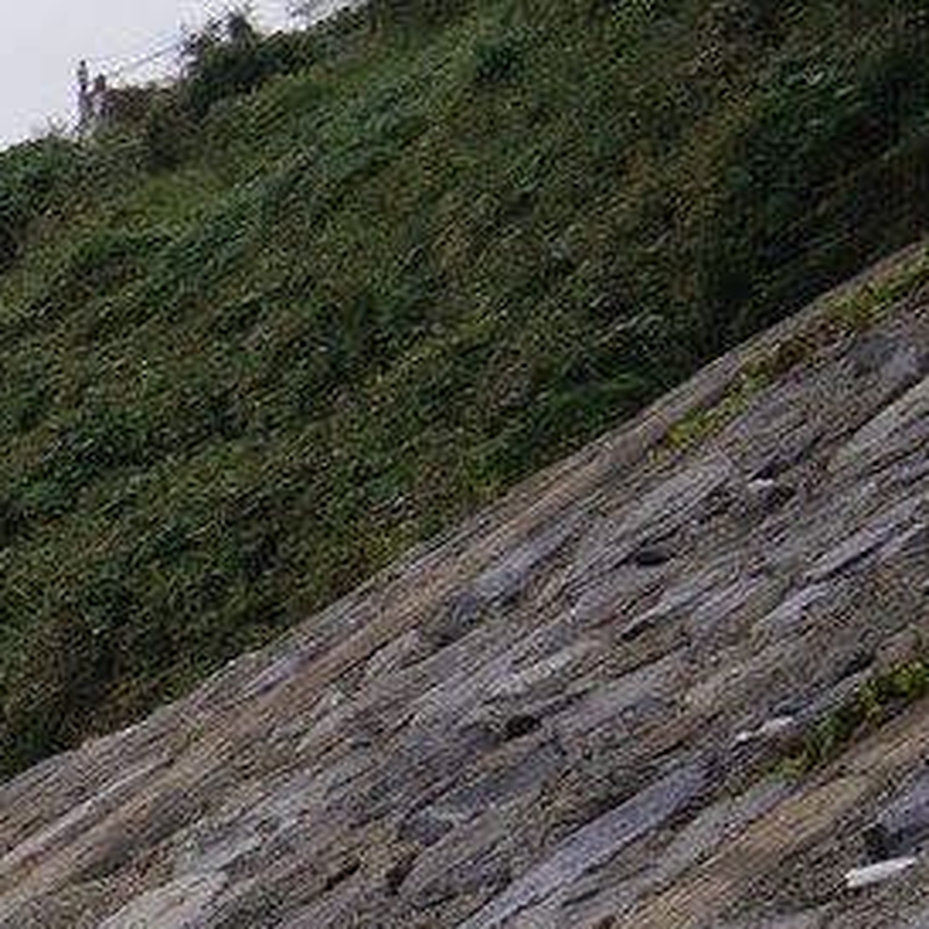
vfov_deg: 7.9
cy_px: 1371
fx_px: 6619
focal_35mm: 218
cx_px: -2436
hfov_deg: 6.7
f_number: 20
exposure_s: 1/100
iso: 400
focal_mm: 35
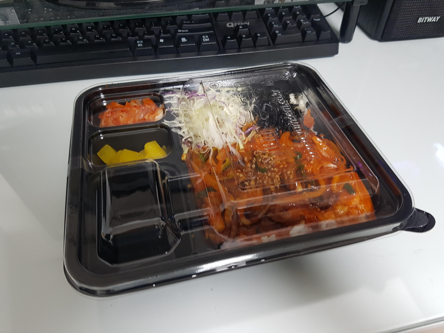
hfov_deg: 67.3
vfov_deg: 53.1
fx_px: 333
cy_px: 166
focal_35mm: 26
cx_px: 222
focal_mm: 4.2
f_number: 1.7
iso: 160
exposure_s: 1/24
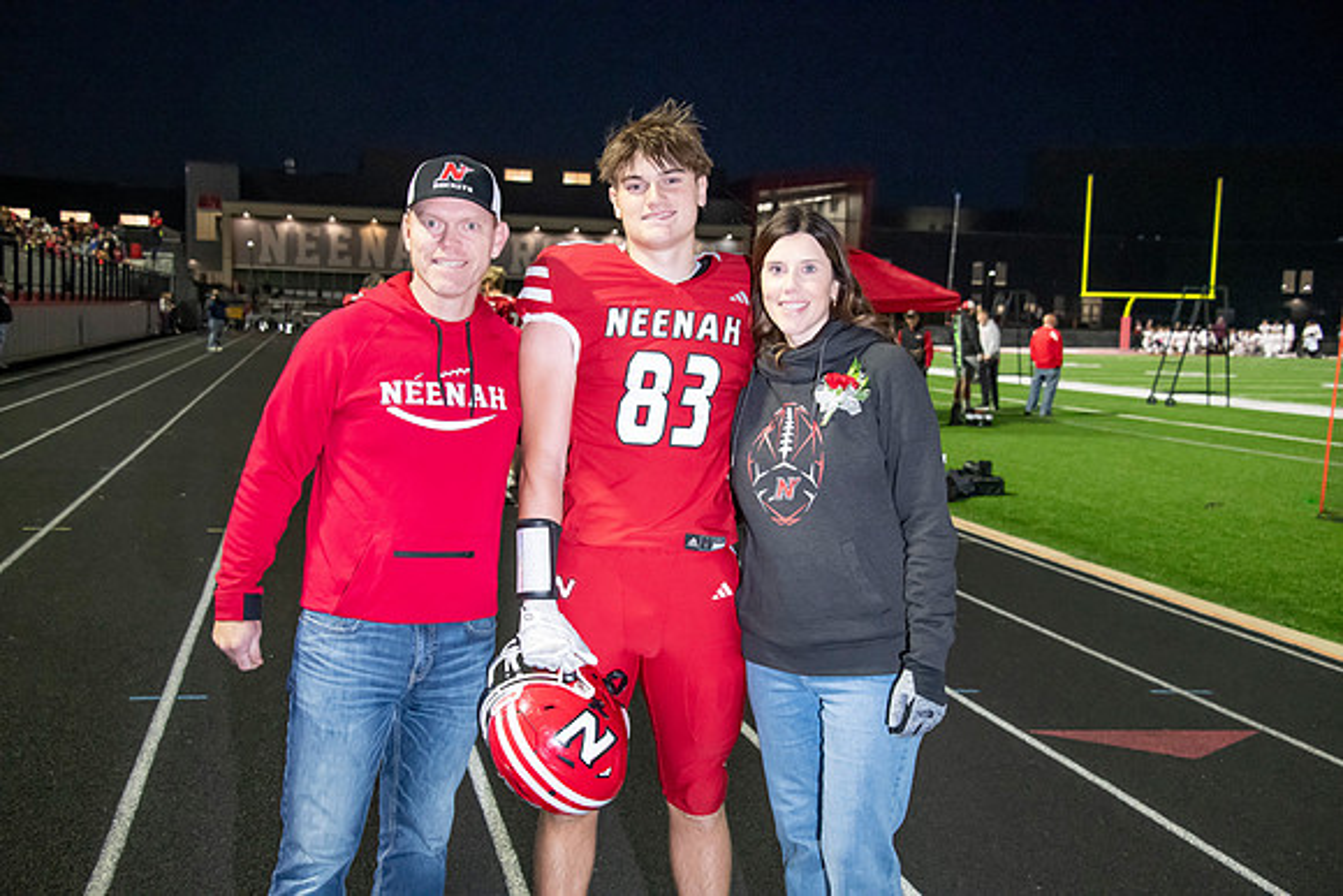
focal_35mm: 48
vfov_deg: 28.1
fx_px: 1791
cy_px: 448
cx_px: 672
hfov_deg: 41.1
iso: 5000
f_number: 5.6
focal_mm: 48
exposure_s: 1/160
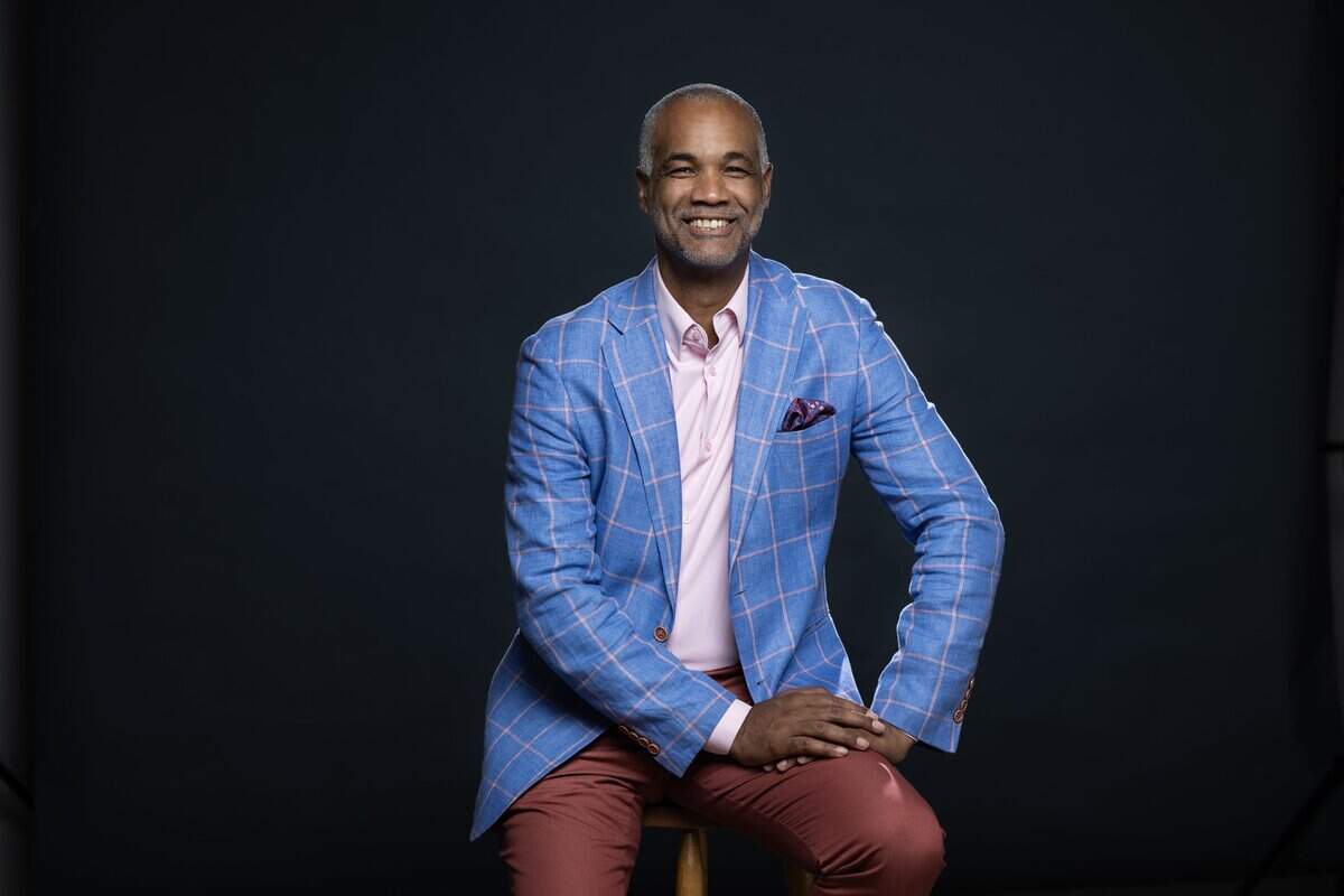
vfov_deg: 14.6
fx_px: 3509
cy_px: 448
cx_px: 672
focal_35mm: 94
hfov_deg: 21.7
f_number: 3.2
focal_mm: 94
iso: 32
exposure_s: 1/125
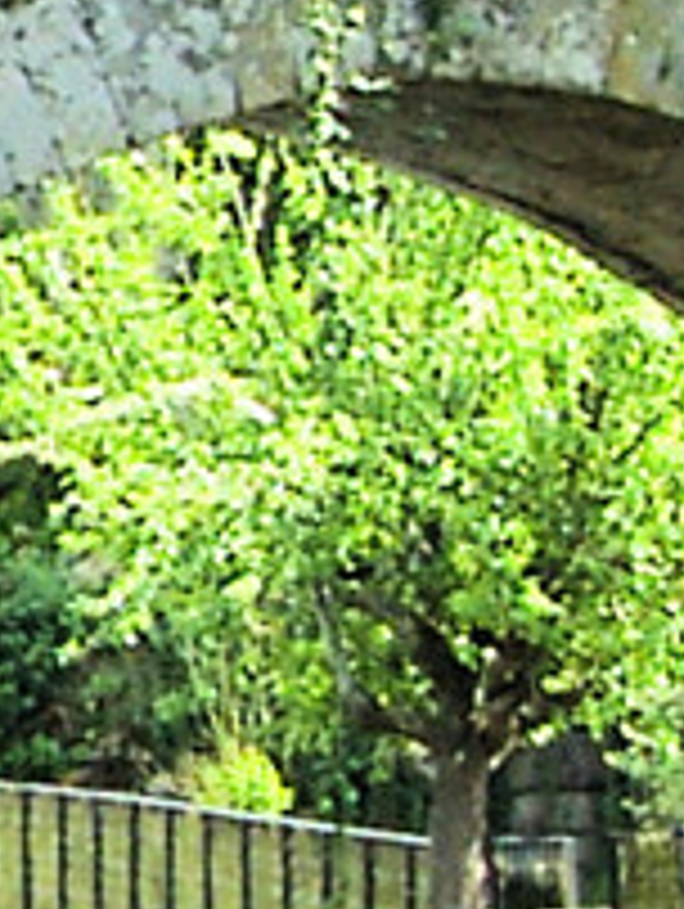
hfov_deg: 2.4
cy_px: 225
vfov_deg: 3.3
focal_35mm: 608
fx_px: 15985
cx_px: -1305
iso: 50
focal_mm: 15.5
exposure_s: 1/125
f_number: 5
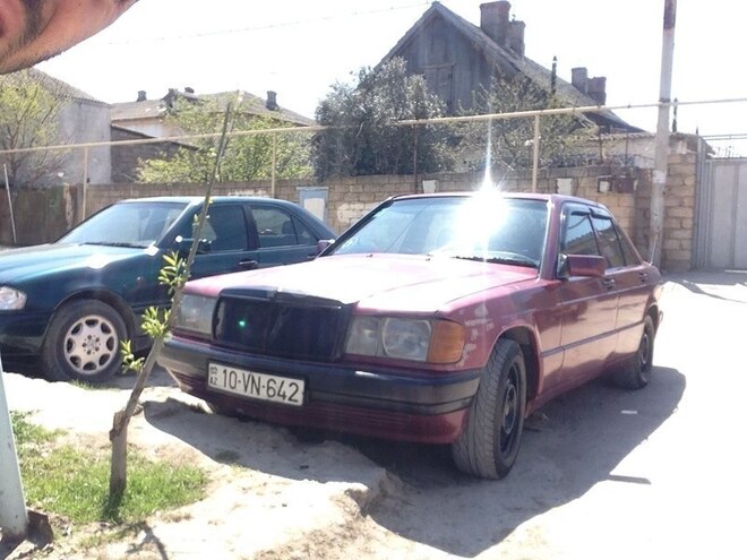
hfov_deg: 52.6
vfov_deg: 40.7
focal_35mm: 35
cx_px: 374
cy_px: 280
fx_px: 755
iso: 32
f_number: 2.4
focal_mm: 2.18
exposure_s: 1/575
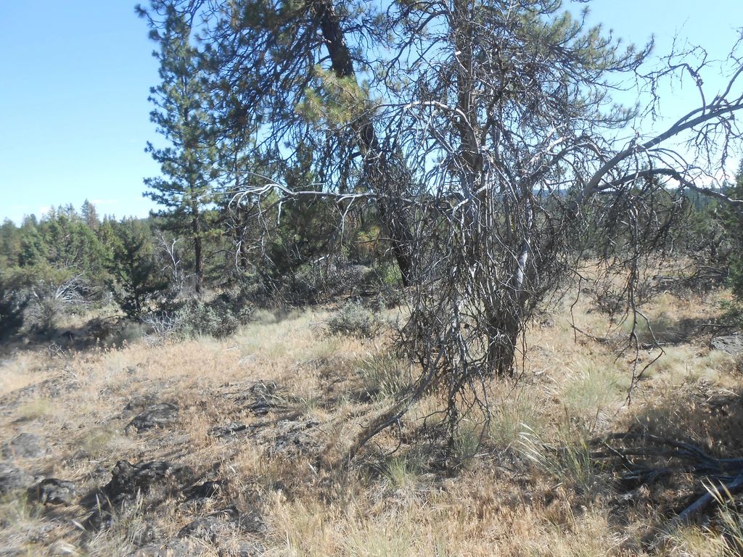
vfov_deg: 53.1
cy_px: 278
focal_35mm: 26
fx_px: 558
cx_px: 372
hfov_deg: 67.3
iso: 80
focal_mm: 4.6
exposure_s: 1/320
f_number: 3.5
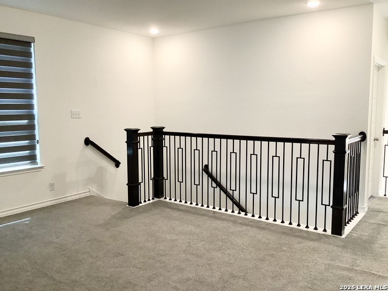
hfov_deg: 58.4
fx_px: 347
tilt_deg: -6.0
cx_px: 194
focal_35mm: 31
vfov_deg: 45.4
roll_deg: -0.5
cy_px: 146
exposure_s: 1/60
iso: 80
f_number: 2.4
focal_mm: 3.3
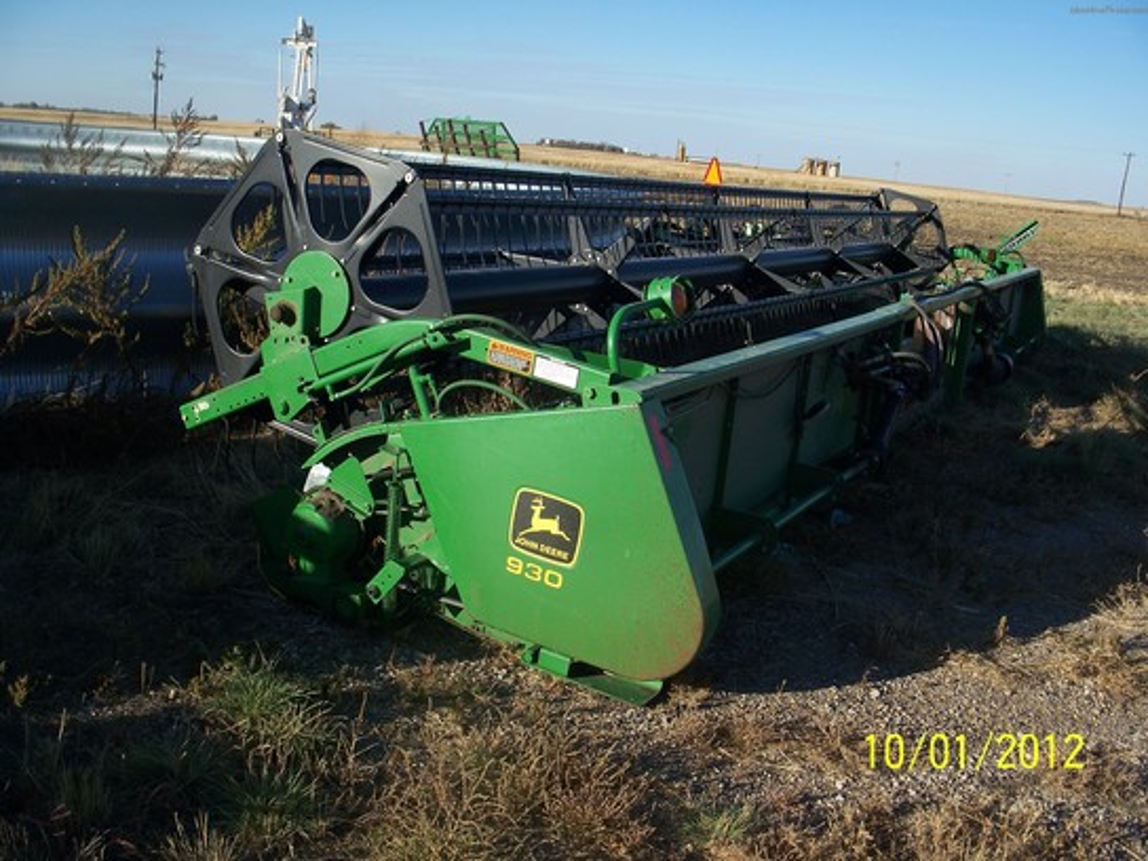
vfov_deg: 38.7
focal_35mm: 37
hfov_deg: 50.1
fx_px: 1227
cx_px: 574
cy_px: 430
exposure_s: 1/500
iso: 64
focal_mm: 7.8
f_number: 4
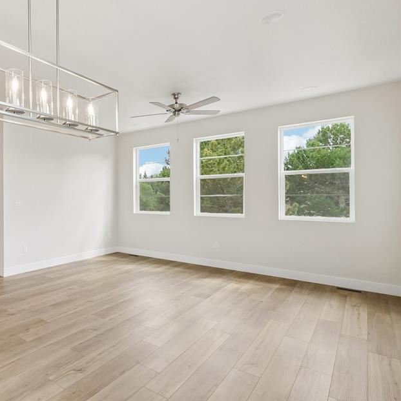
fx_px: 275
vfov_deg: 72.1
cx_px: 72
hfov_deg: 64.7
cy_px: 198
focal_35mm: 21
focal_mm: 10
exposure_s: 1/40
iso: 800
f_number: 8
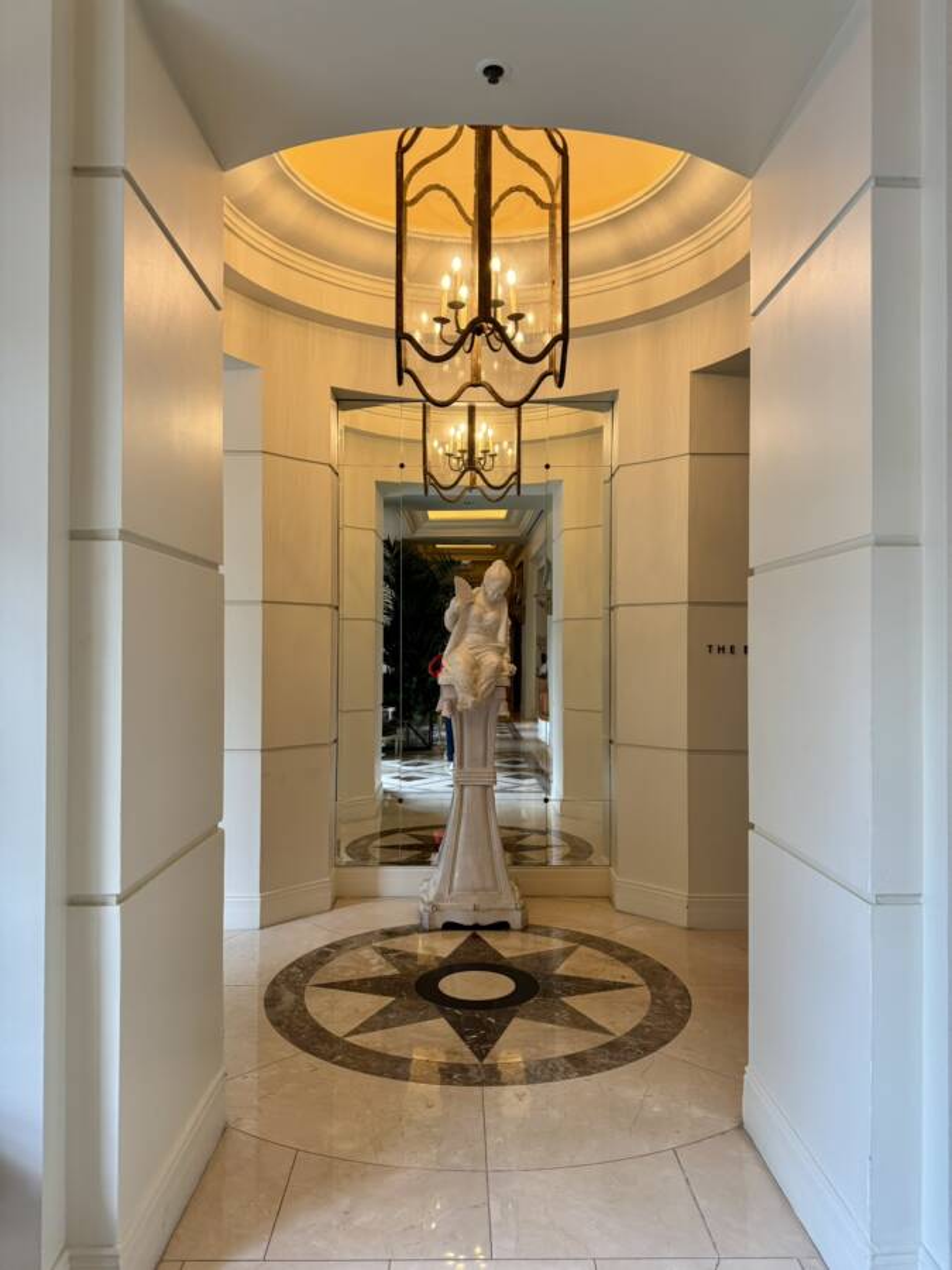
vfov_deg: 71.6
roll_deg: -0.2
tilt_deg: +0.5
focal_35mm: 24
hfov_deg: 56.8
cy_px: 635
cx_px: 476
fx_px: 880
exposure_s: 1/120
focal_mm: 6.76
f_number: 1.78
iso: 200
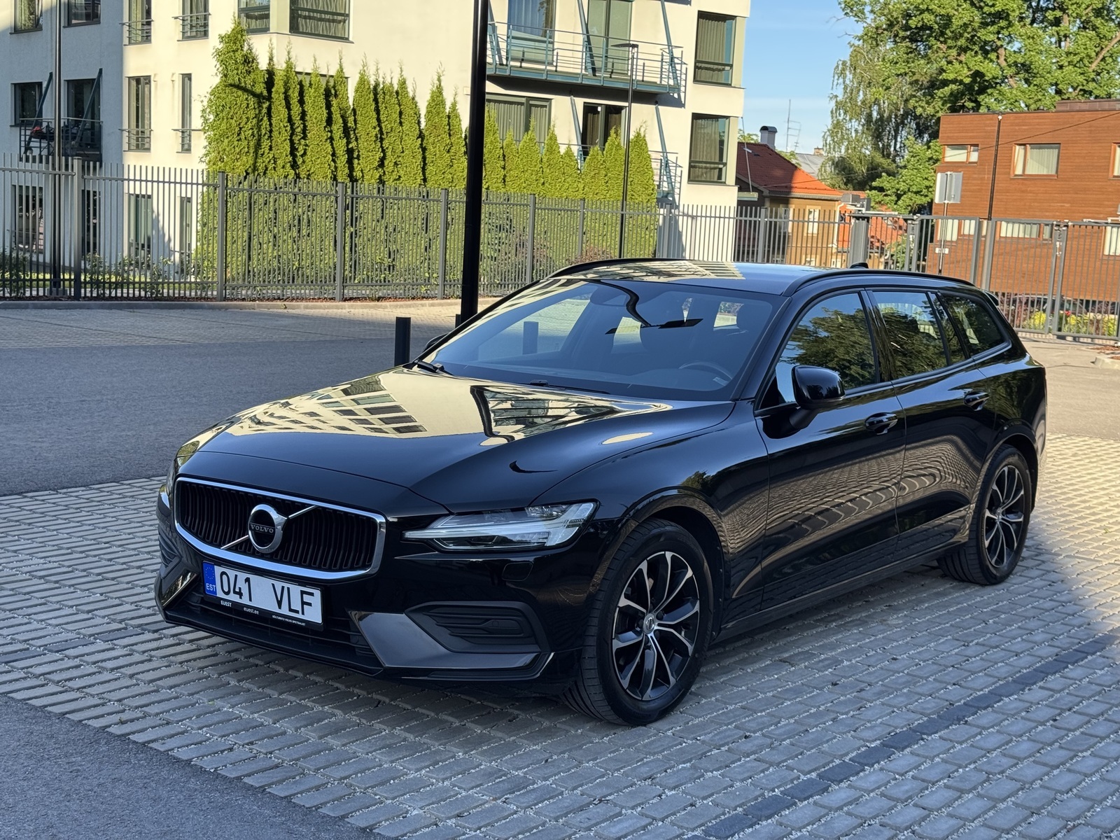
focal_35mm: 48
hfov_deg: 39.7
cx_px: 560
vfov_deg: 30.3
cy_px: 420
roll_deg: -2.8
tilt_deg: -7.4
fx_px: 1553
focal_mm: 6.76
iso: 64
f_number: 1.78
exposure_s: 1/832
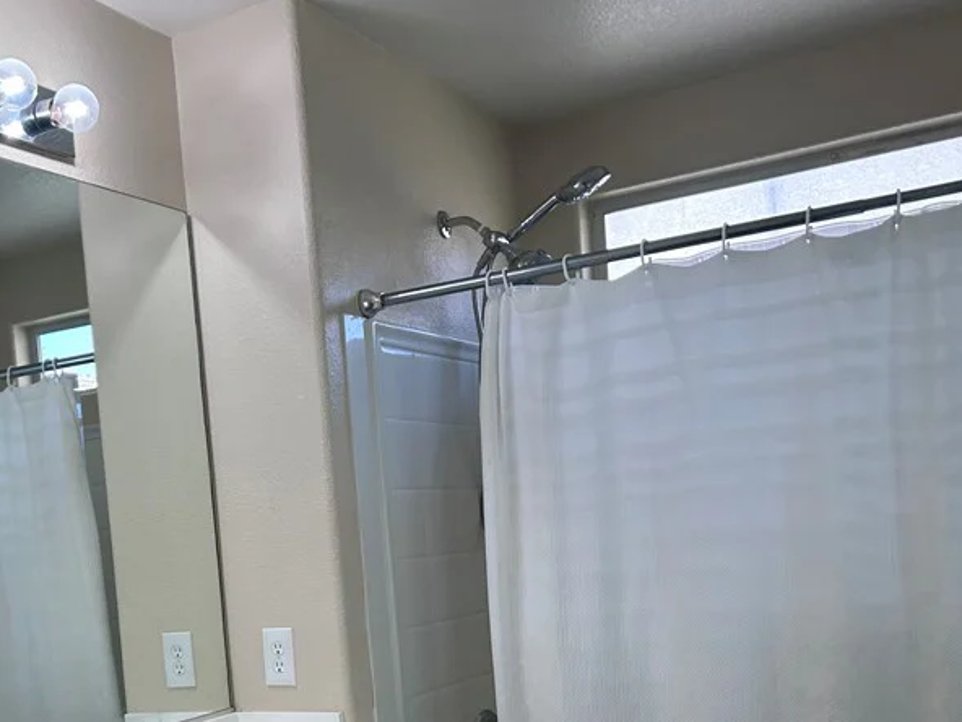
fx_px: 1251
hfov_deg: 41.5
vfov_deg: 31.2
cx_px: 320
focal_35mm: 45
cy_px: 602
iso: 50
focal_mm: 5.7
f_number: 1.5
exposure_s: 1/179
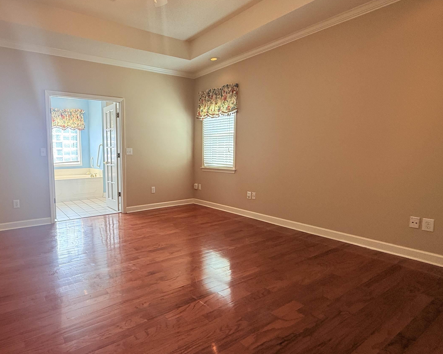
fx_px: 262
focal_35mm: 20
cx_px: 150
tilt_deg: -5.6
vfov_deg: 68.1
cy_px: 176
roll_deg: +0.5
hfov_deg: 78.0
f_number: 2.2
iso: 80
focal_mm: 2.22
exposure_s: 1/120
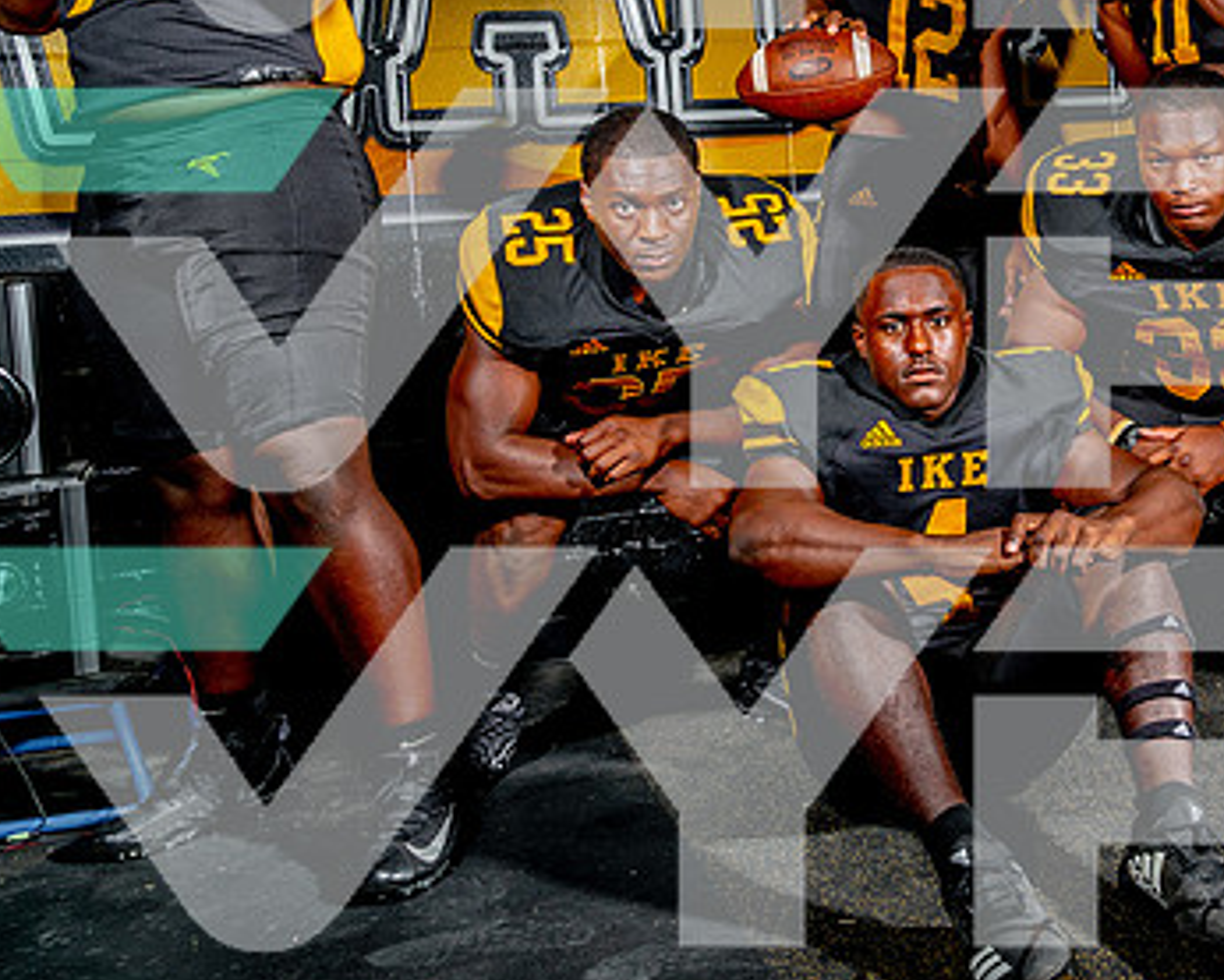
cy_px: 265
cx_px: 976
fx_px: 1594
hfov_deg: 40.3
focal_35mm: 44
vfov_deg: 33.6
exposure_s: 1/125
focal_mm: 24
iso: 160
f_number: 8
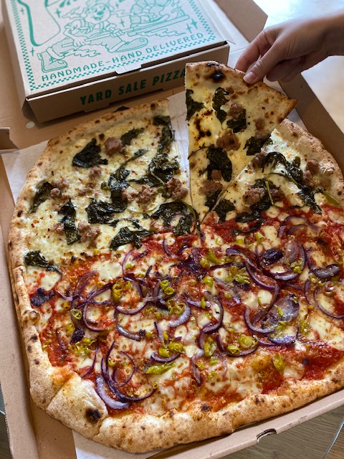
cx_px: 172
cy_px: 230
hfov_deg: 53.1
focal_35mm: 26
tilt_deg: -66.4
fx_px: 345
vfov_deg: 67.3
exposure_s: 1/50
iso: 320
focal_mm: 4.25
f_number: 1.8
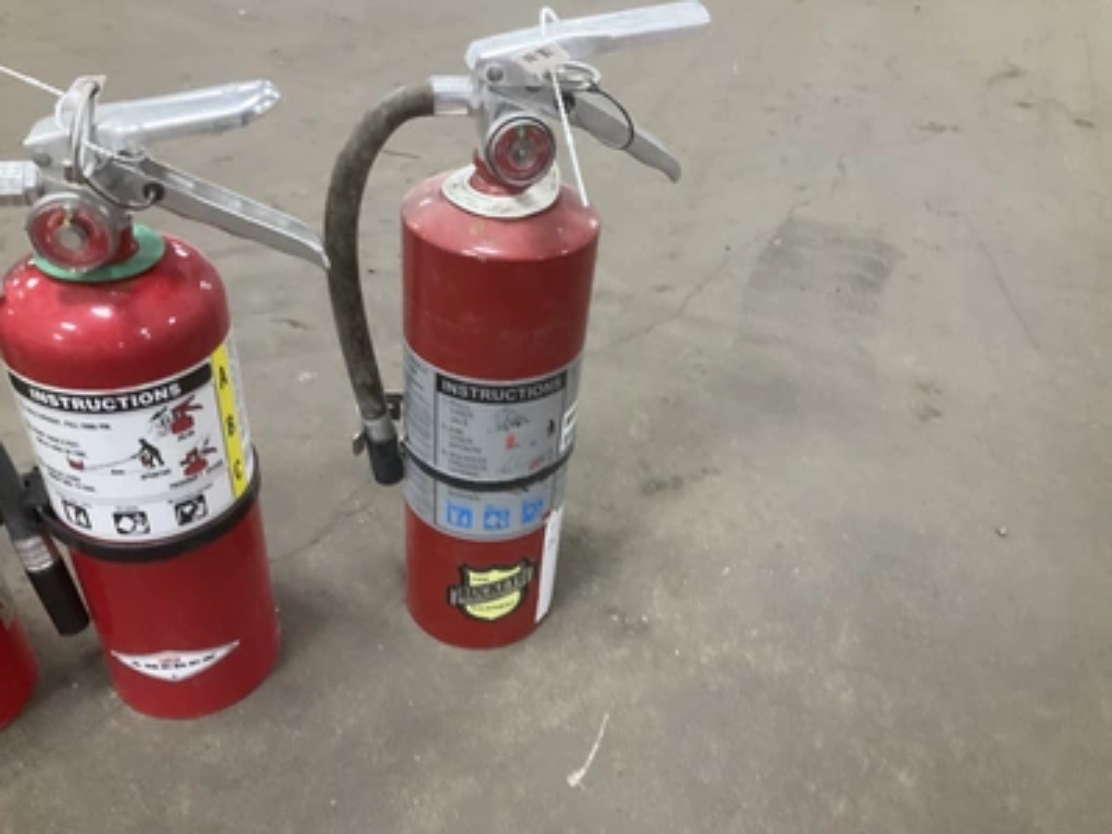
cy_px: 417
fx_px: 932
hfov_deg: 61.7
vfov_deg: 48.2
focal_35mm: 29
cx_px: 556
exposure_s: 1/40
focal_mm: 3
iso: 200
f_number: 1.8
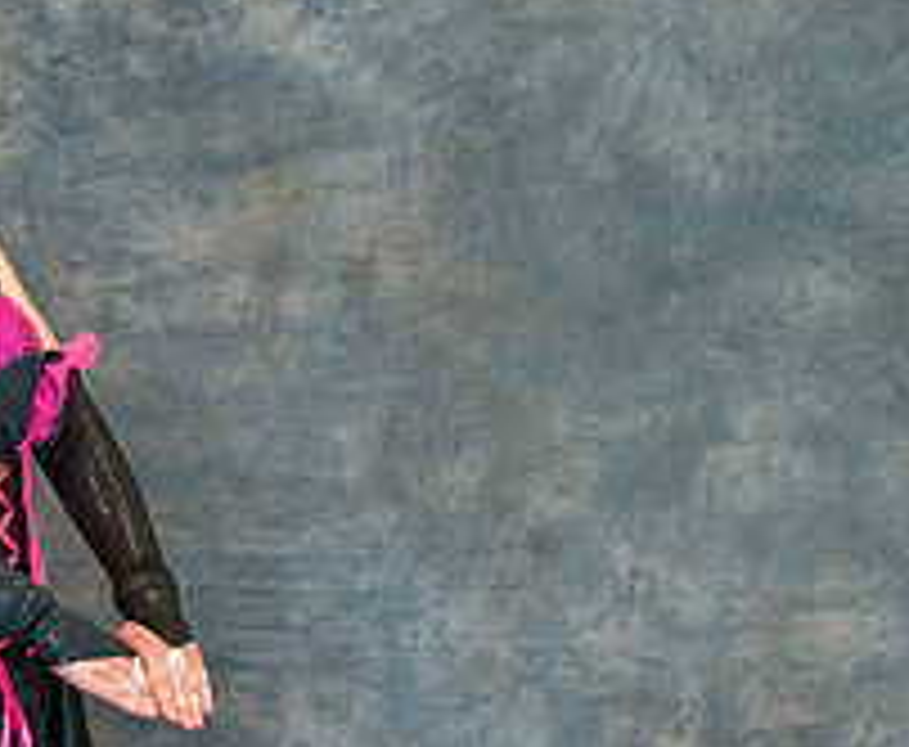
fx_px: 7450
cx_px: -341
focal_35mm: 274
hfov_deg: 6.9
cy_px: 660
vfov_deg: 5.7
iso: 3200
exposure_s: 1/250
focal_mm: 85
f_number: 2.8
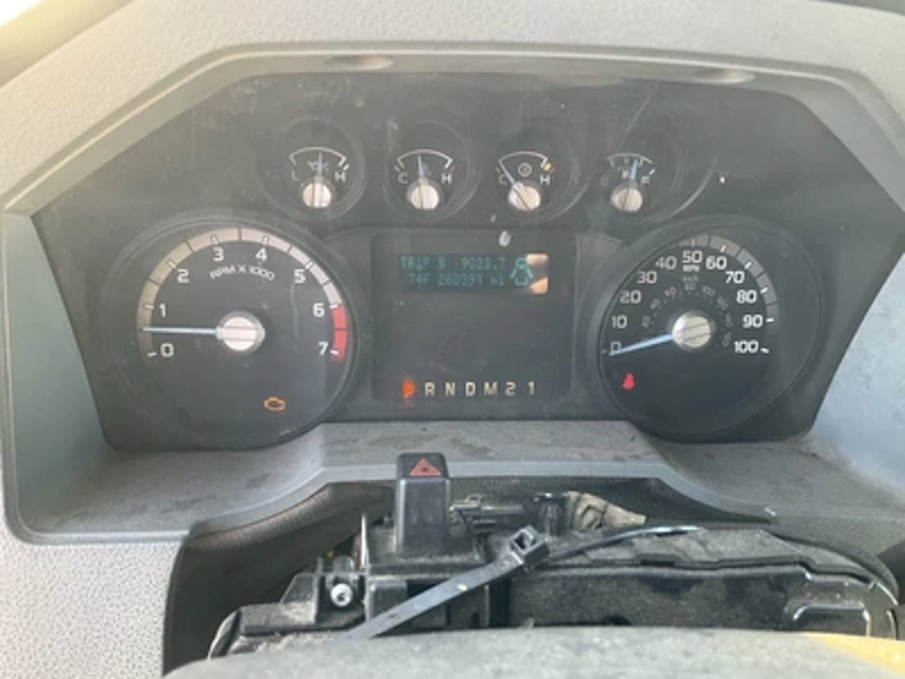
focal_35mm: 29
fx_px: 758
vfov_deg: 48.2
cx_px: 452
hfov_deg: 61.7
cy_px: 340
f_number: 1.8
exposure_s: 1/76
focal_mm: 3
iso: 64
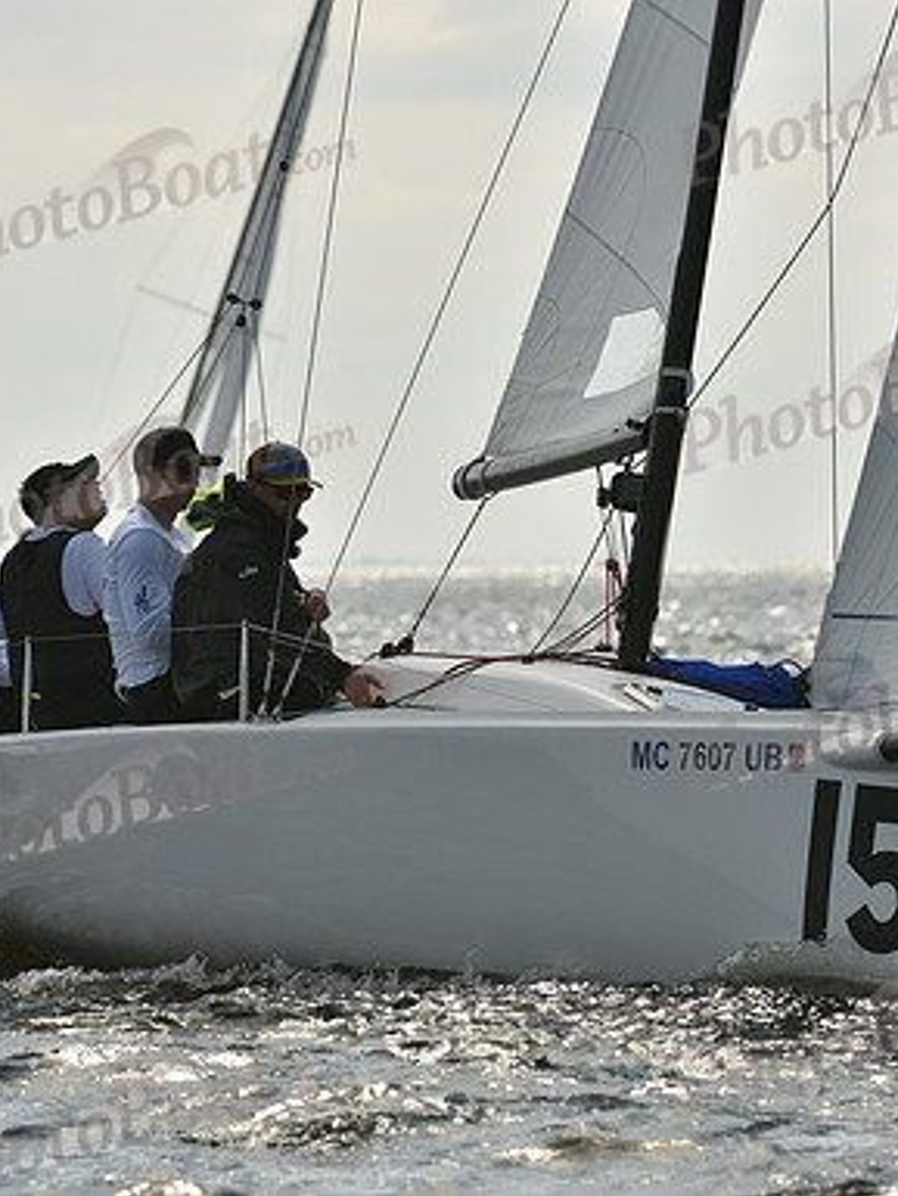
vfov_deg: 6.2
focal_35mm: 319
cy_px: 598
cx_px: 519
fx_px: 11028
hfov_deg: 4.7
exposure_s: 1/2000
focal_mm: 220
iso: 250
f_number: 6.3
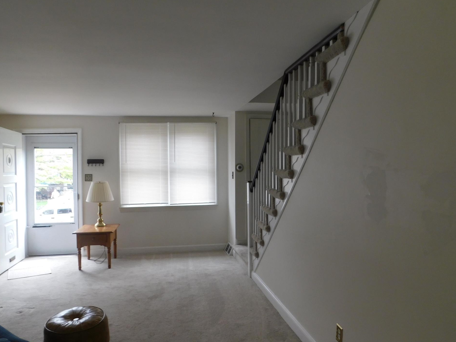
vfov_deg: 54.9
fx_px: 329
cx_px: 215
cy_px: 177
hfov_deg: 69.3
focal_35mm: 25
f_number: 3
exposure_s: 1/40
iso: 125
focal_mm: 4
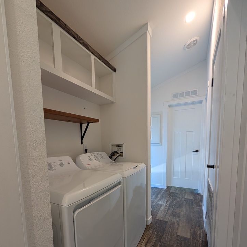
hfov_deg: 87.4
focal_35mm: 16
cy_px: 157
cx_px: 117
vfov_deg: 85.4
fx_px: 129
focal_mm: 2.02
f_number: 1.7
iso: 124
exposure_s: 1/60
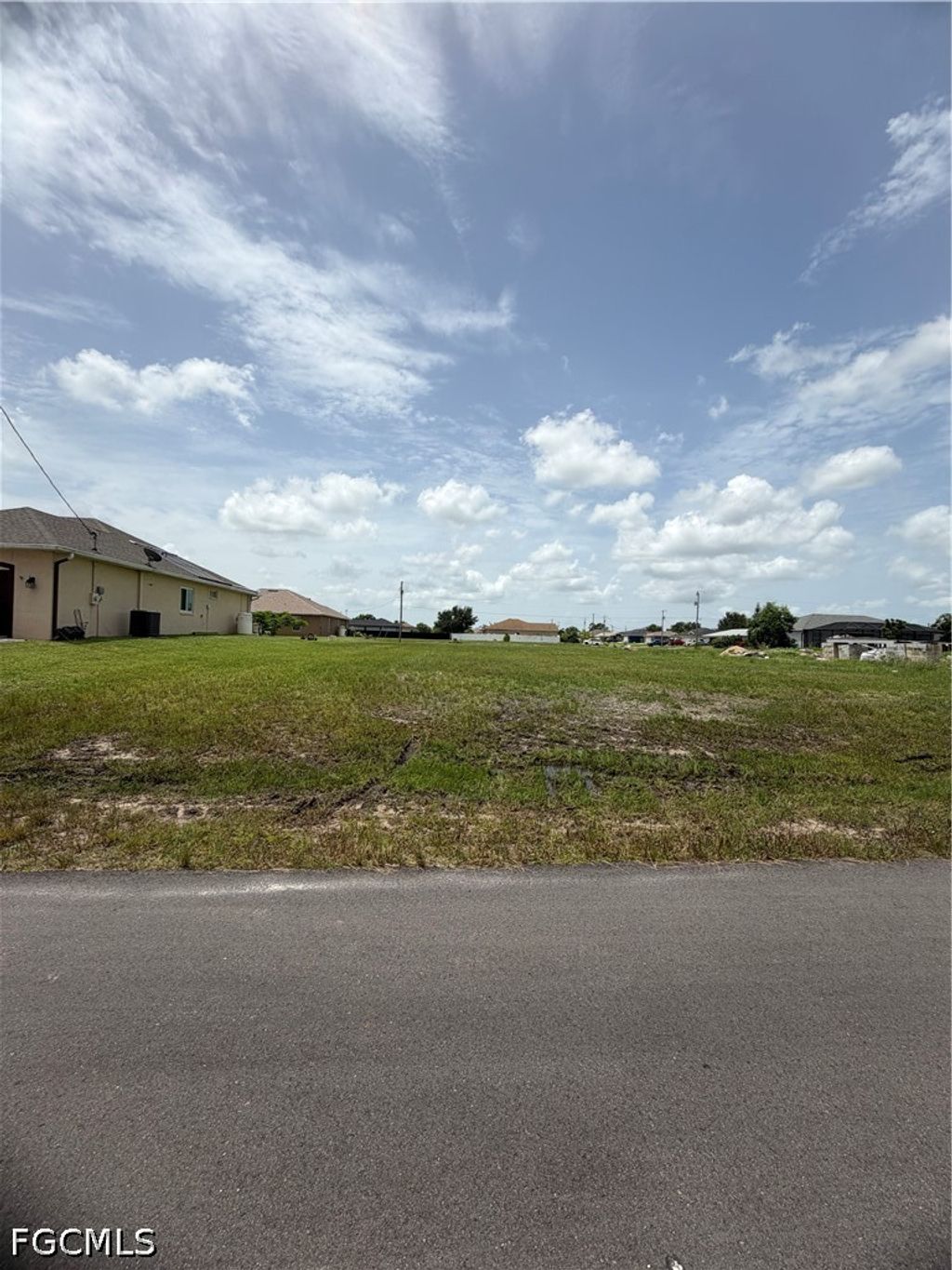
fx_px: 513
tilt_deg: +2.4
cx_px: 476
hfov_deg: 85.7
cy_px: 635
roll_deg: +0.1
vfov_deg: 102.1
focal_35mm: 14
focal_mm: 2.22
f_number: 2.2
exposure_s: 1/1399
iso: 20
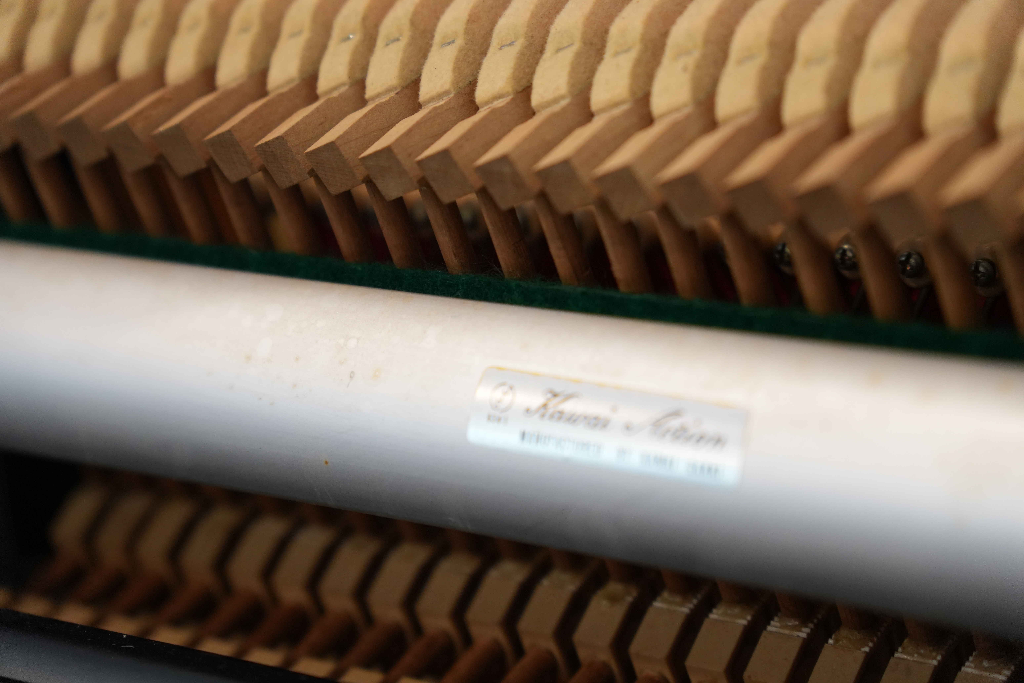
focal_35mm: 102
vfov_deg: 13.4
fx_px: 2901
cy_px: 342
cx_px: 512
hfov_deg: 20.0
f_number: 2.8
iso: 1600
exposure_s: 1/125
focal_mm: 68
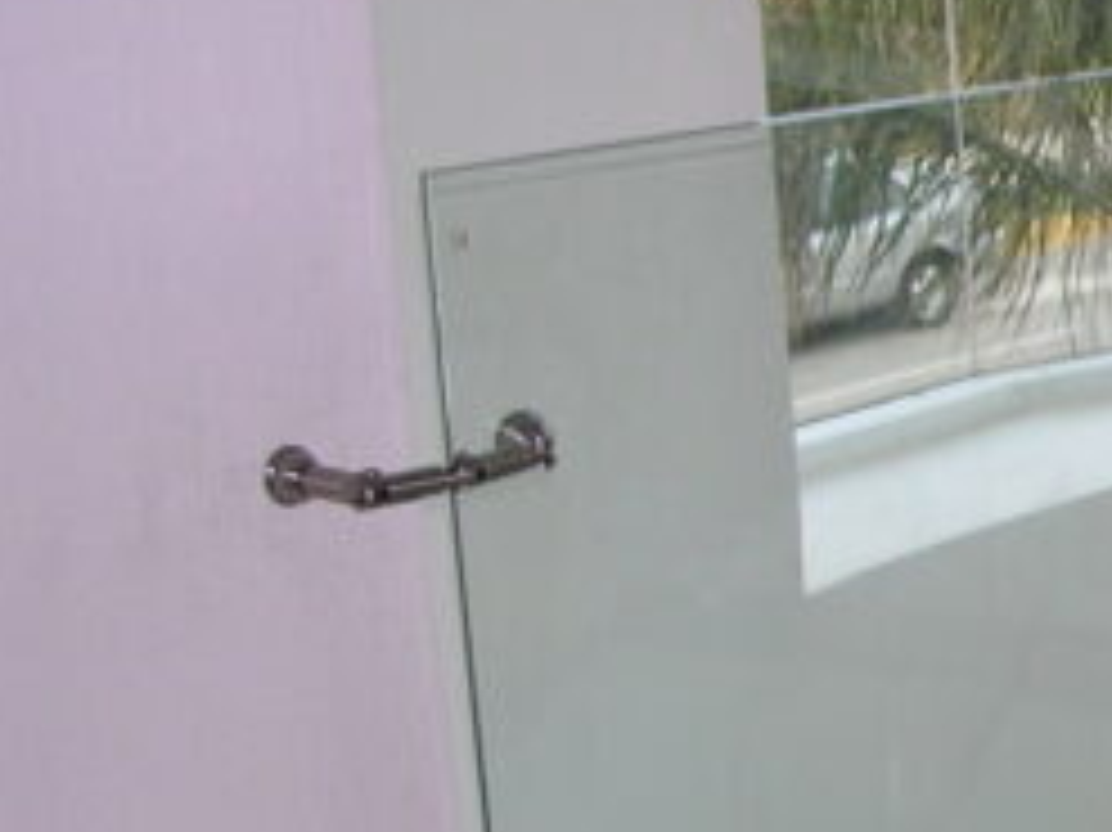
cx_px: 1697
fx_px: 3789
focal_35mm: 118
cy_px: 616
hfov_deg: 15.3
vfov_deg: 12.5
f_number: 2.8
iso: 50
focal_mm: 5.8
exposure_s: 1/143
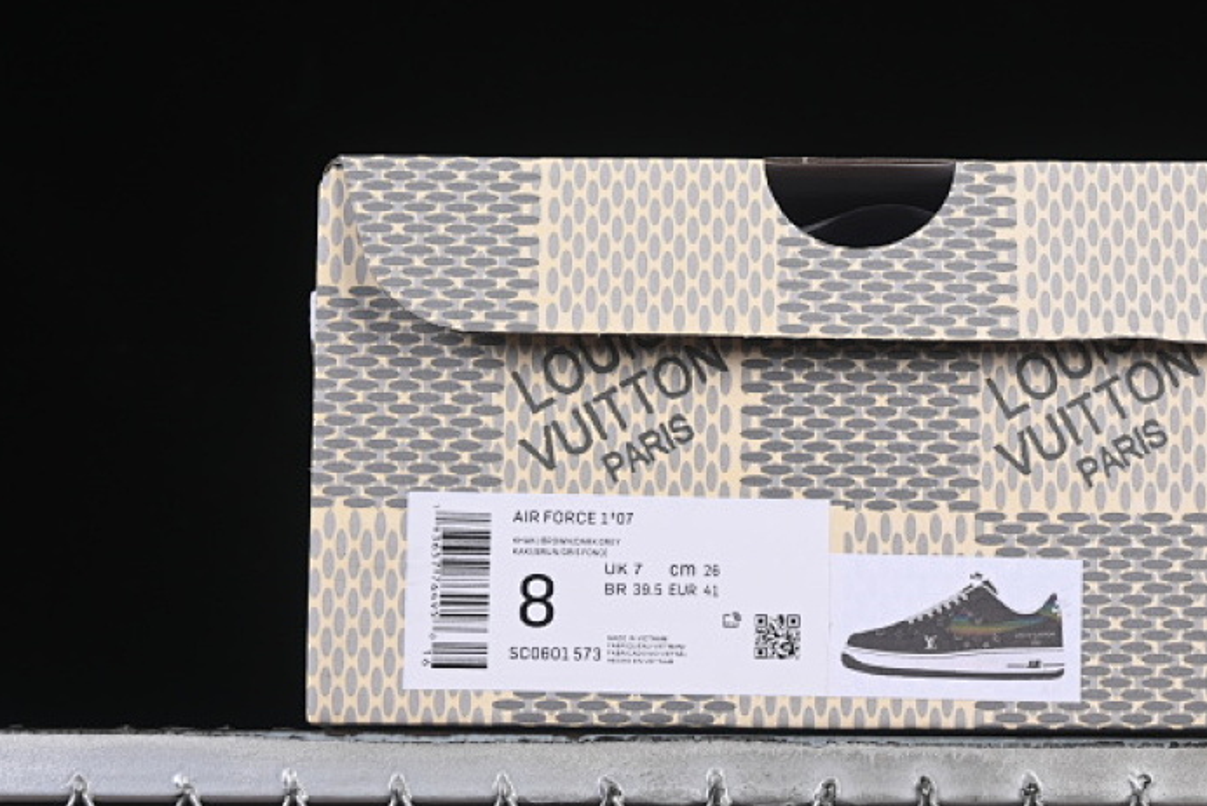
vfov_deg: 11.7
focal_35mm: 117
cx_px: 862
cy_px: 349
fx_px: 3924
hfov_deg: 17.4
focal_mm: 50
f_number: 8
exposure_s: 1/80
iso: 160
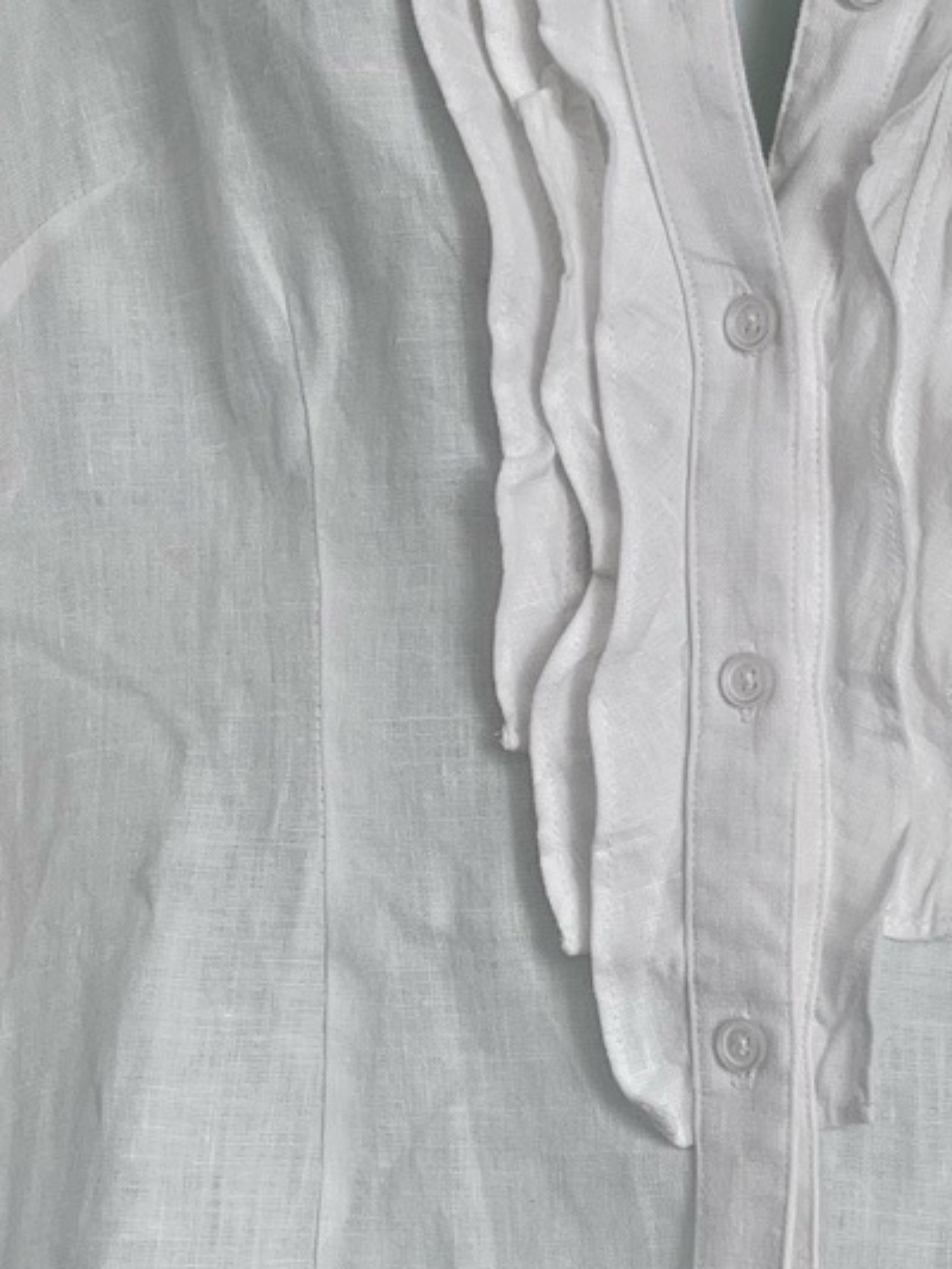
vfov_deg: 24.7
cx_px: 695
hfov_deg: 18.8
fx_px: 2859
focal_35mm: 78
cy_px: 995
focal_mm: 5.1
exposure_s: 1/121
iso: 80
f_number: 1.6
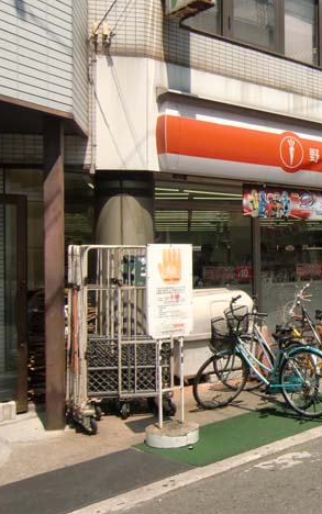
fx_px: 589
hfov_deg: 28.1
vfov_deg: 47.2
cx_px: 346
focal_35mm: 42
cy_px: 253
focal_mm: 5.2
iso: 64
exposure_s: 1/800
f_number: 3.5
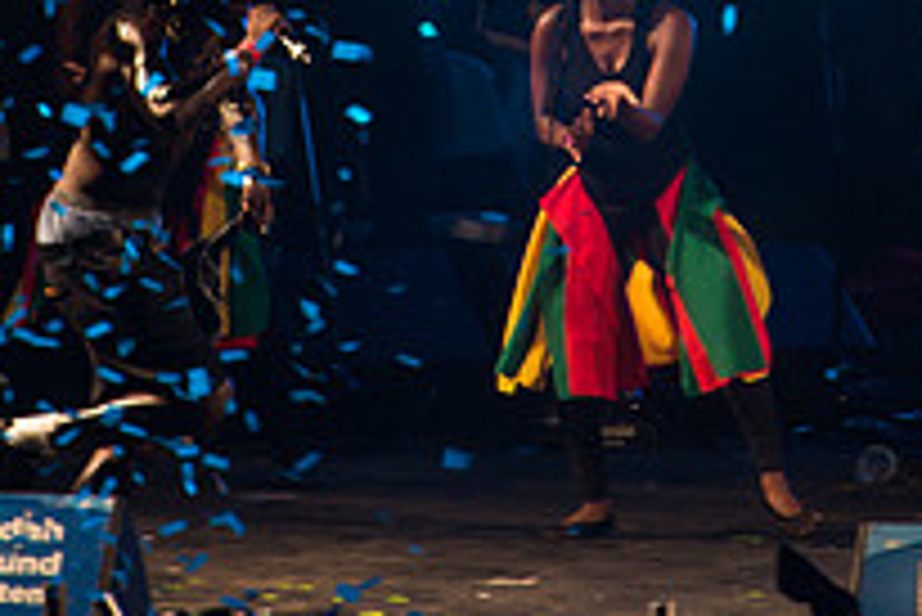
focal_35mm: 960
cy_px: -139
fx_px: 24603
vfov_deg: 1.4
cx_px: 490
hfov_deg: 2.1
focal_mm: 340
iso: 2500
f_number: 5.6
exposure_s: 1/200
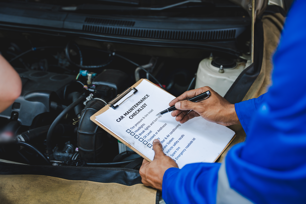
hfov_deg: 44.6
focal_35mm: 44
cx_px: 153
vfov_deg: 30.6
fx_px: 373
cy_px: 102
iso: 250
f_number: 2.8
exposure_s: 1/320
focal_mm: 43.9
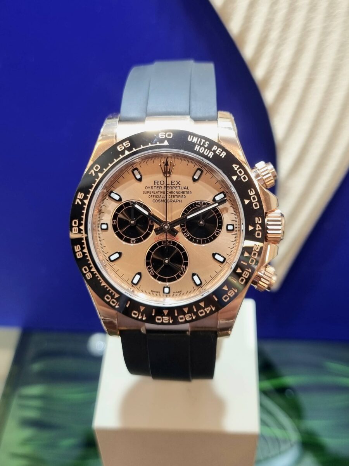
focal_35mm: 26
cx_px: 174
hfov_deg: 53.1
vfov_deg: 67.3
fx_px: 350
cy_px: 233
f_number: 1.8
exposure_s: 1/100
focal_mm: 5.4
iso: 80
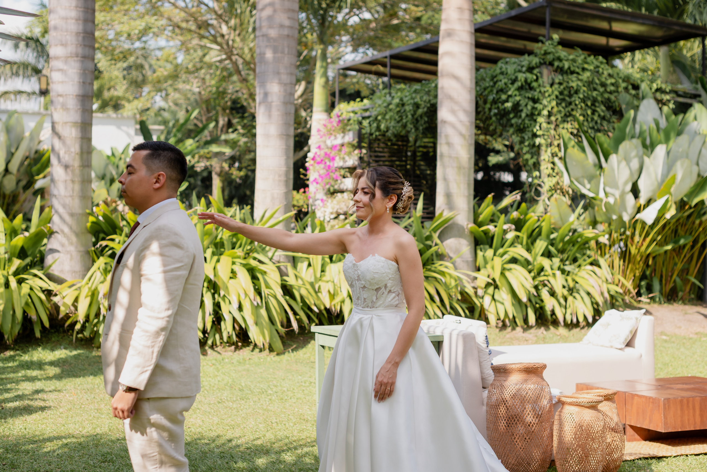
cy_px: 225
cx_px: 355
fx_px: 1060
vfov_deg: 25.1
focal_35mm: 54
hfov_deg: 36.9
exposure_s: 1/1000
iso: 200
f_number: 3.2
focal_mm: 50
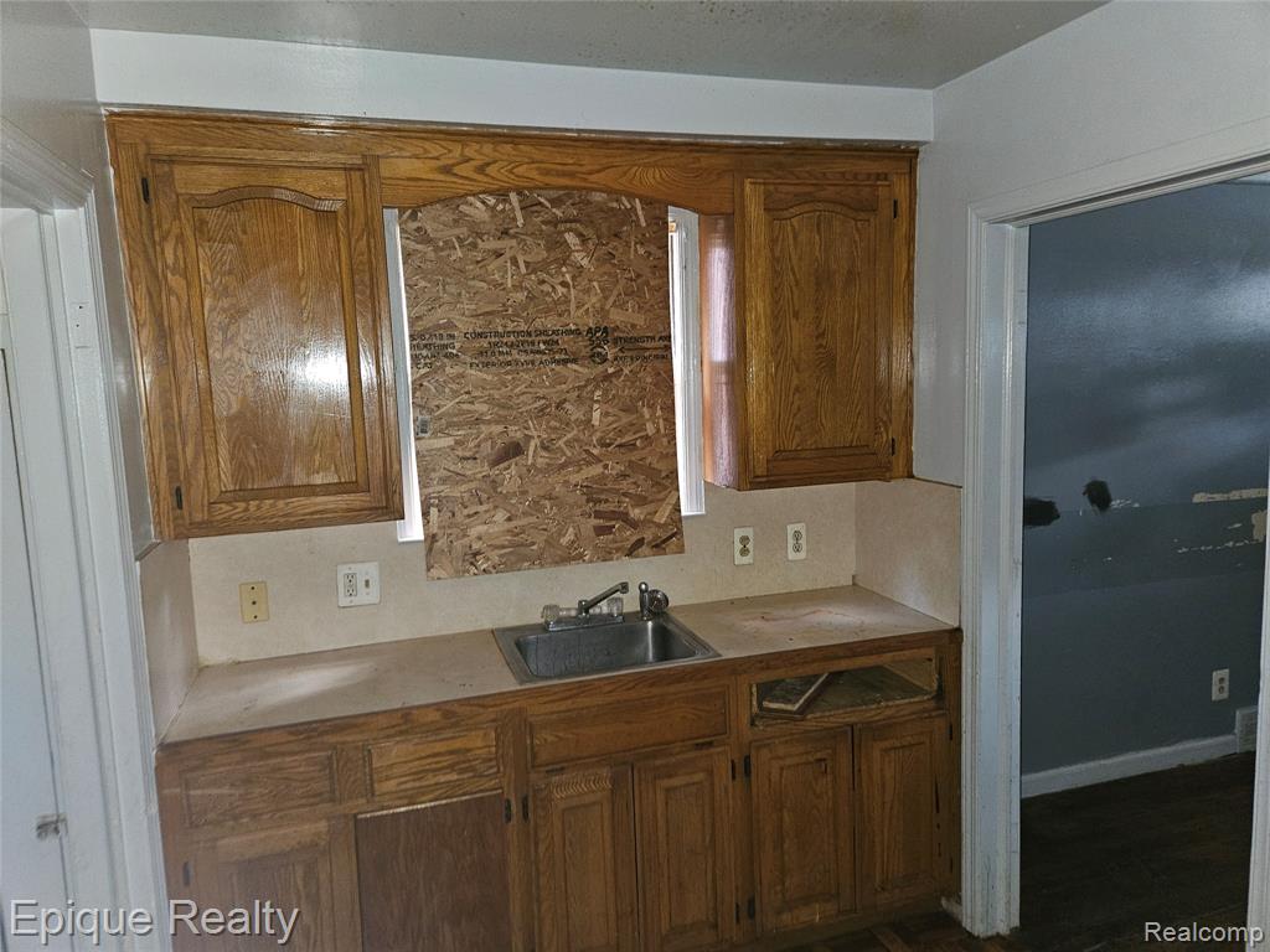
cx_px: 635
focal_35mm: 23
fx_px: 844
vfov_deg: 58.9
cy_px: 476
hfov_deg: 73.9
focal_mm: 5.4
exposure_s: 1/13.9
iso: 125
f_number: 1.8
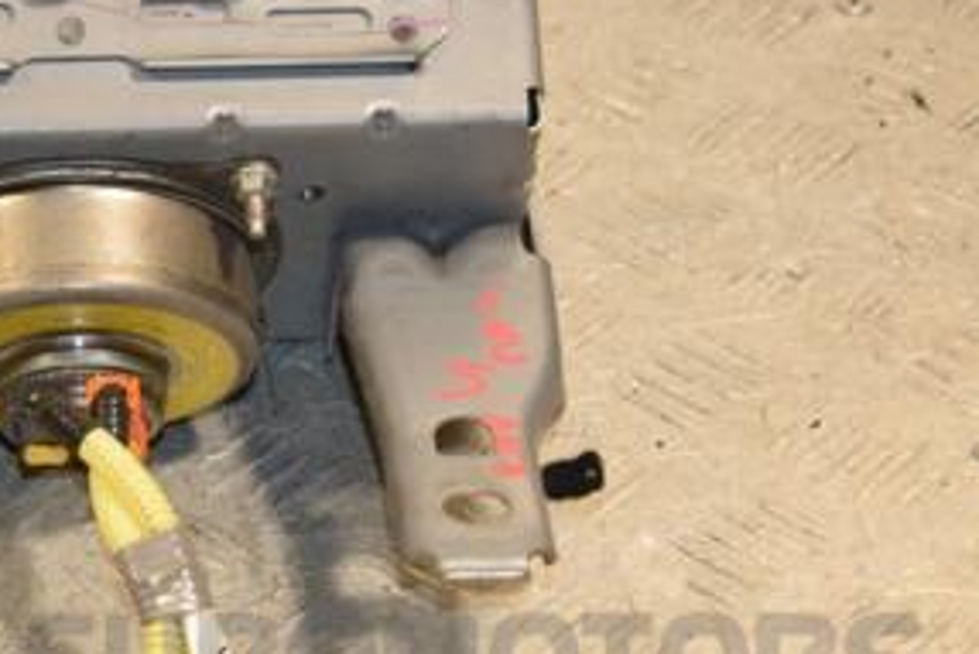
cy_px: 209
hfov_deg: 13.4
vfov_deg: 9.1
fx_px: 4108
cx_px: -38
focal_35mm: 151
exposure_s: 1/200
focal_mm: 48
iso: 800
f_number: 7.1
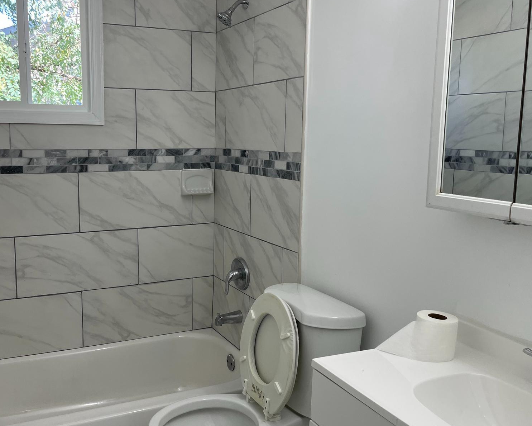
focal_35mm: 35
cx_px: 221
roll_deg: -0.3
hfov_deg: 51.3
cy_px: 202
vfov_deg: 42.2
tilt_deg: -8.9
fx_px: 551
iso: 40
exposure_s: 1/120
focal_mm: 4.2
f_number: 1.6
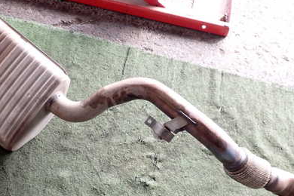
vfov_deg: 28.0
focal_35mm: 48
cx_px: 129
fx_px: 392
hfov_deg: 41.0
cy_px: 112
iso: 200
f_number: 2.3
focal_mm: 5.4
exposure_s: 1/40
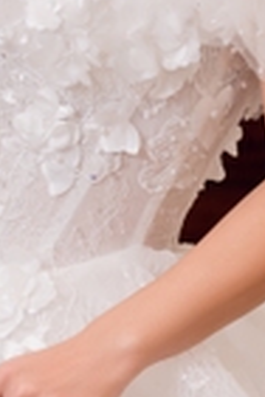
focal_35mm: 163
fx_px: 1800
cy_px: 276
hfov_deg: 8.4
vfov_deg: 12.6
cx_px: 42
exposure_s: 1/200
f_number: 3.5
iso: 500
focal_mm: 48
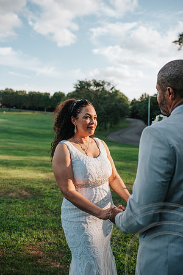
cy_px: 138
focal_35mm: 35
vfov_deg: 54.4
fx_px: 267
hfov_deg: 37.9
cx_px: 92
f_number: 3.2
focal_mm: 35
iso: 280
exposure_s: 1/1250
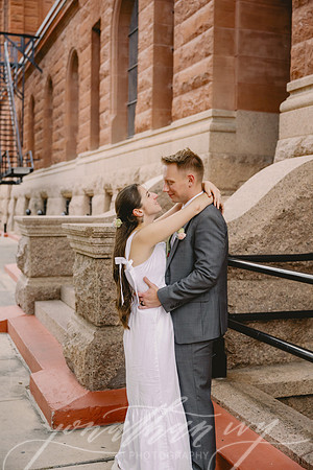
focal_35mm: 45
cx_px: 156
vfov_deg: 43.6
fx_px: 587
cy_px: 235
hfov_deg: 29.9
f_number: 3.2
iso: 1000
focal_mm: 45
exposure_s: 1/1600
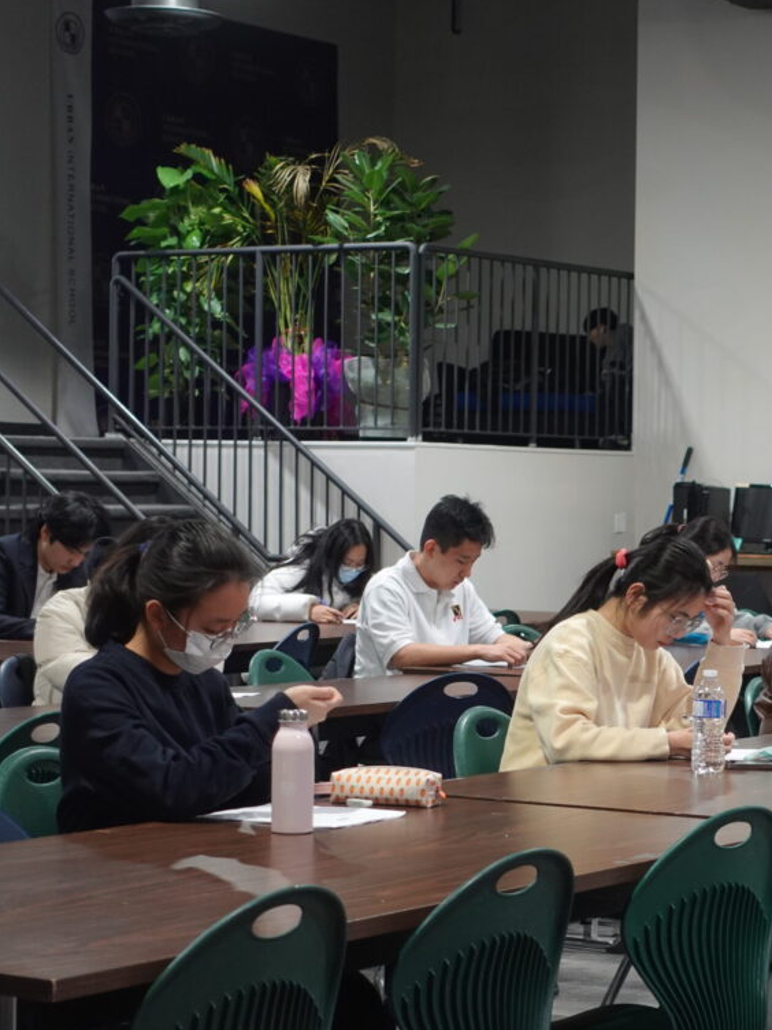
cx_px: 713
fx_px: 3033
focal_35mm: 102
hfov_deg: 14.3
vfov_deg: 19.3
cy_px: 515
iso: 500
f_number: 2.8
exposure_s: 1/80
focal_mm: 25.7
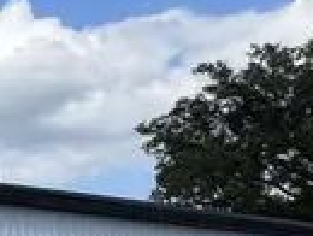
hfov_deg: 12.7
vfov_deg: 12.9
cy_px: 330
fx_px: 996
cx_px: -486
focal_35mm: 110
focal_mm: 2.22
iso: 50
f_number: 2.2
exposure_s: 1/1976
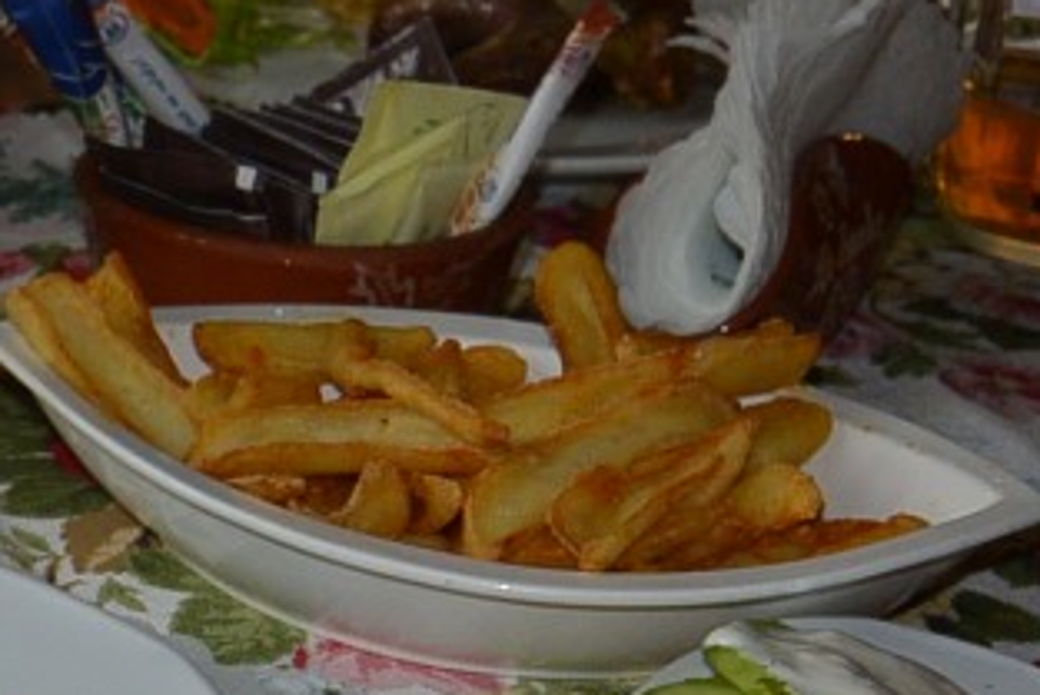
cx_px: -166
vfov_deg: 14.1
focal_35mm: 95
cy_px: 760
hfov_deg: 20.3
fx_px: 2746
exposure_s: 1/60
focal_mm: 11
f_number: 3.5
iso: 280
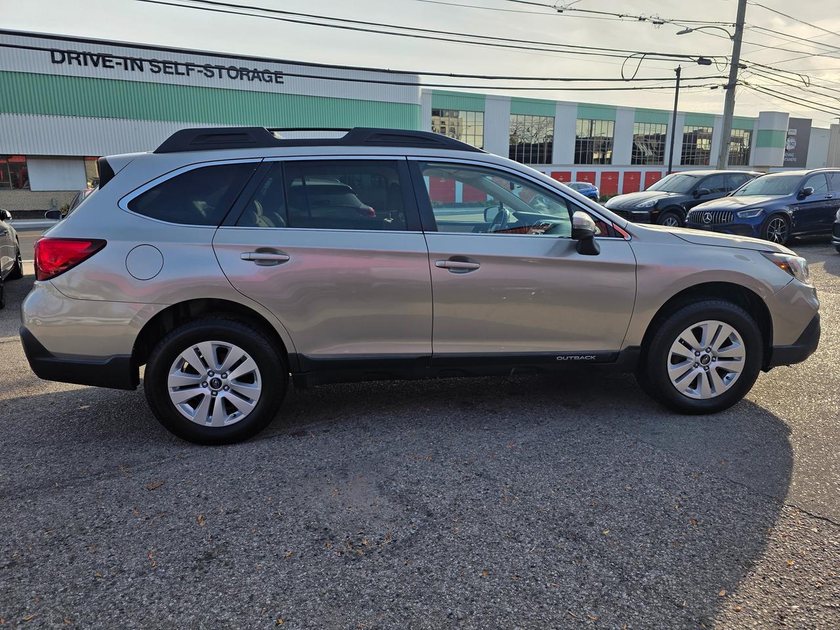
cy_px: 315
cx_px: 420
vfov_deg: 58.9
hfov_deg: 73.9
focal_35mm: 23
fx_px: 558
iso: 40
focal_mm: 6.3
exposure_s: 1/2664
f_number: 1.7
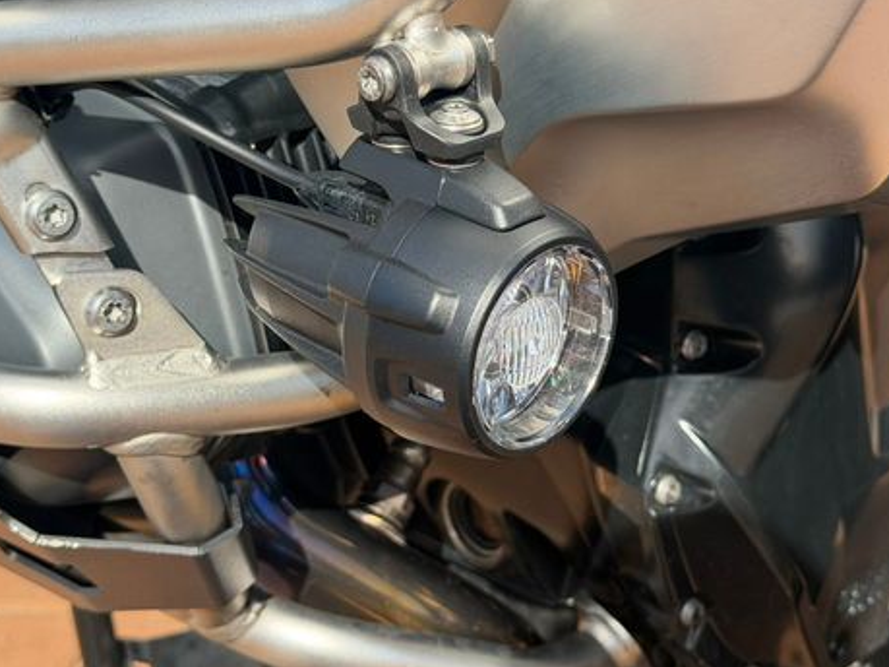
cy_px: 268
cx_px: 422
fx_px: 1720
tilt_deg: -14.6
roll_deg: +4.2
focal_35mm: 67
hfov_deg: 29.0
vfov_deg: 21.9
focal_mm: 6.76
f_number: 1.78
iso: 64
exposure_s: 1/2088
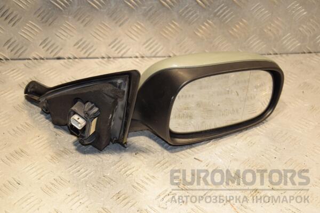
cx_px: 160
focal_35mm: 68
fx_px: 600
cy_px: 106
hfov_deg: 29.9
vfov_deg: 20.2
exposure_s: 1/200
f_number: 5.6
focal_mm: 45
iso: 800
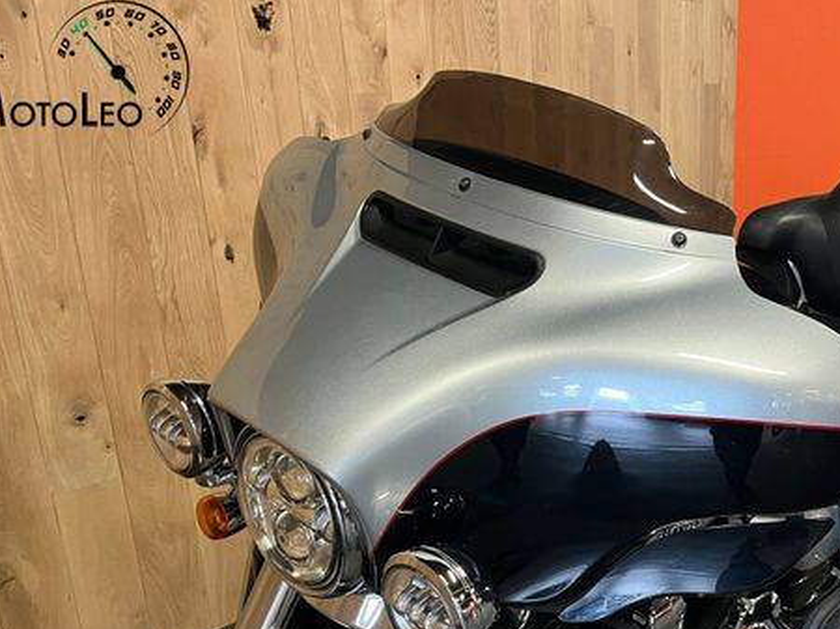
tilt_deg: -17.9
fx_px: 897
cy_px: 444
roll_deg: +1.6
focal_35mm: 37
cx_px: 553
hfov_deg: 49.4
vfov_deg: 38.0
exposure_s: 1/33
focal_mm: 5.1
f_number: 1.6
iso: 400
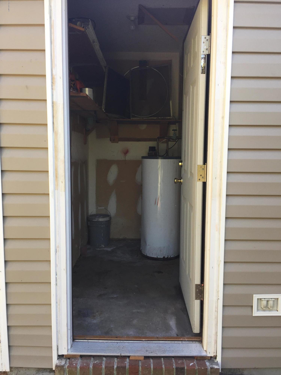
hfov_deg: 48.2
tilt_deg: -6.6
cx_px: 140
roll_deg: +0.1
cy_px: 188
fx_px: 314
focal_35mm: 29
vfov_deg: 61.7
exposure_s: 1/120
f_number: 2.2
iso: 40
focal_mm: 4.15
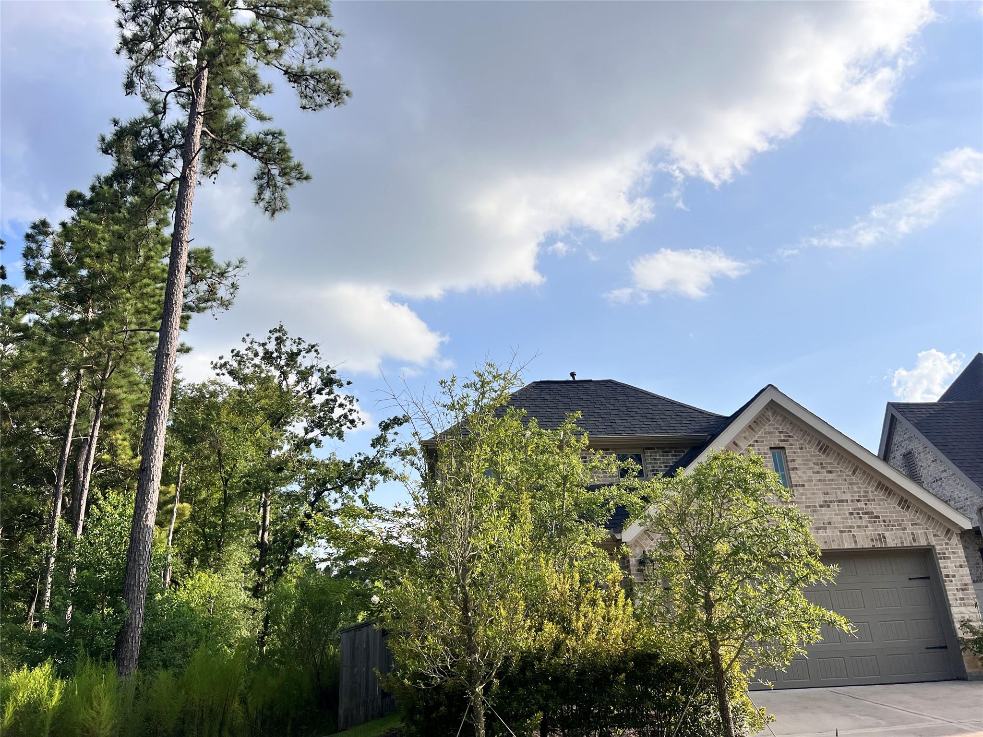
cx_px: 492
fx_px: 738
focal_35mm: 26
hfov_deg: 67.3
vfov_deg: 53.1
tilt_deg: +20.7
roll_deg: +1.5
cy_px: 368
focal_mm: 5.7
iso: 50
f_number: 1.5
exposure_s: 1/5319
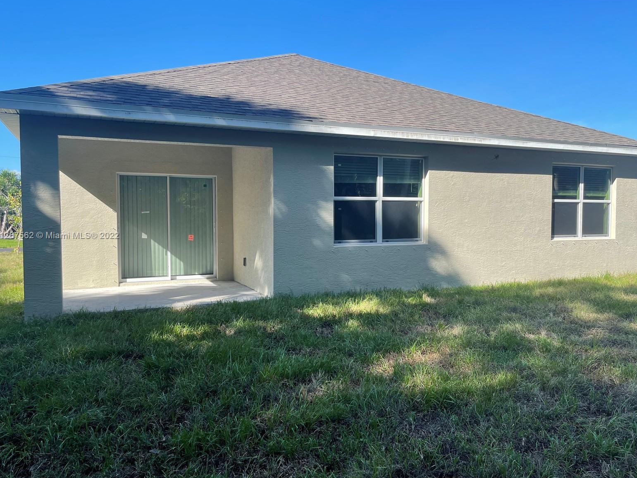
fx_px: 497
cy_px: 236
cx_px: 317
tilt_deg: -3.1
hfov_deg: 65.3
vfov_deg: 51.4
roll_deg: +0.4
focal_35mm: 27
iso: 32
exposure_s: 1/1667
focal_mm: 5.1
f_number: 1.6
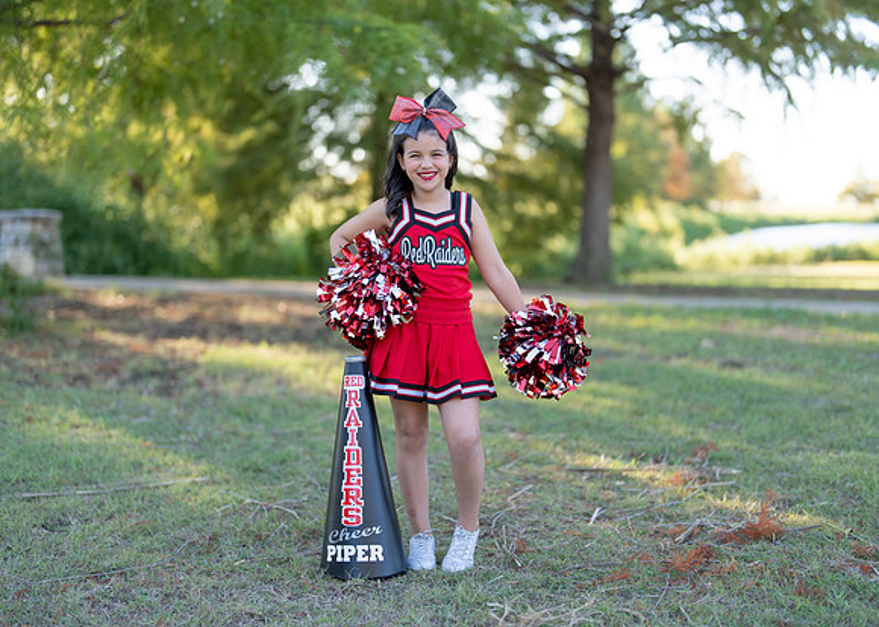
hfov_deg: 36.6
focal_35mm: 53
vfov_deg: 26.6
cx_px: 440
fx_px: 1327
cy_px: 314
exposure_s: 1/1000
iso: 100
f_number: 1.2
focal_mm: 50
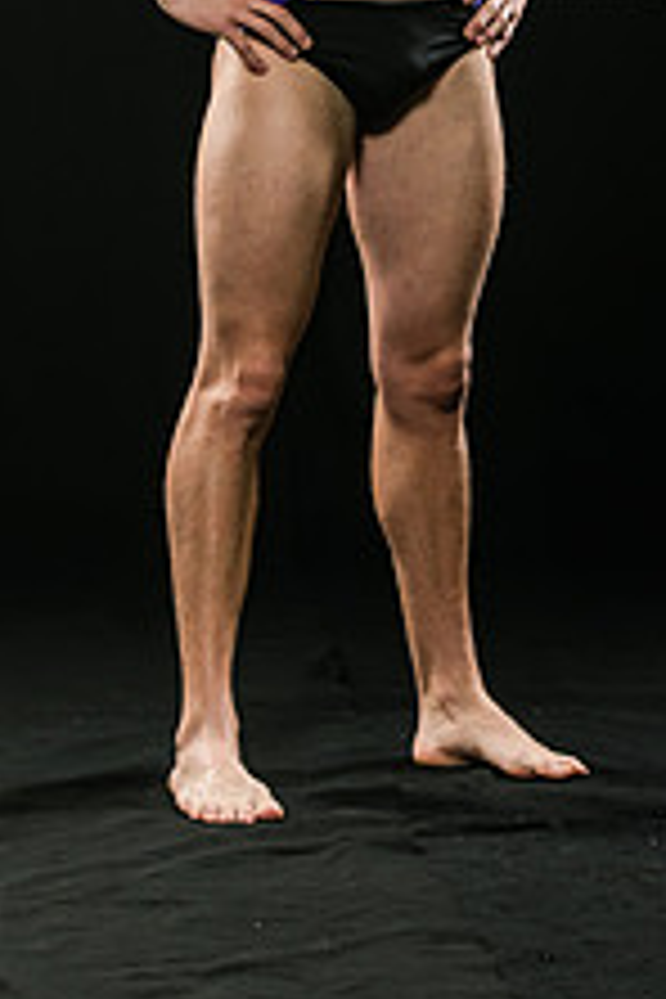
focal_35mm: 174
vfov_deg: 11.7
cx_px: 274
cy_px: 22
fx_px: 4828
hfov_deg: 7.9
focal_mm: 86
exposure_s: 1/250
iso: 320
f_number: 5.6
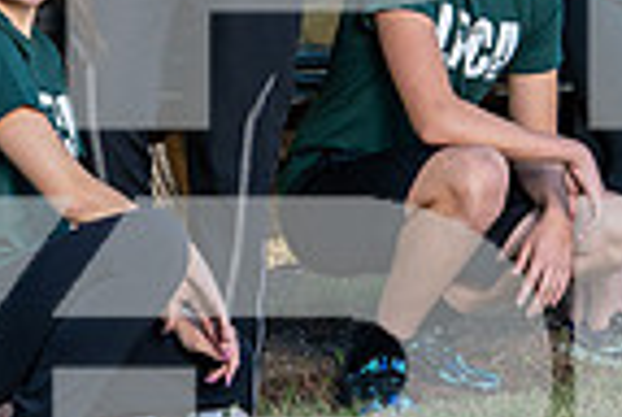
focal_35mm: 124
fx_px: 2147
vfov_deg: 10.9
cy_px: -91
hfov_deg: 16.3
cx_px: 109
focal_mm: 27
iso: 320
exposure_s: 1/250
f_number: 8
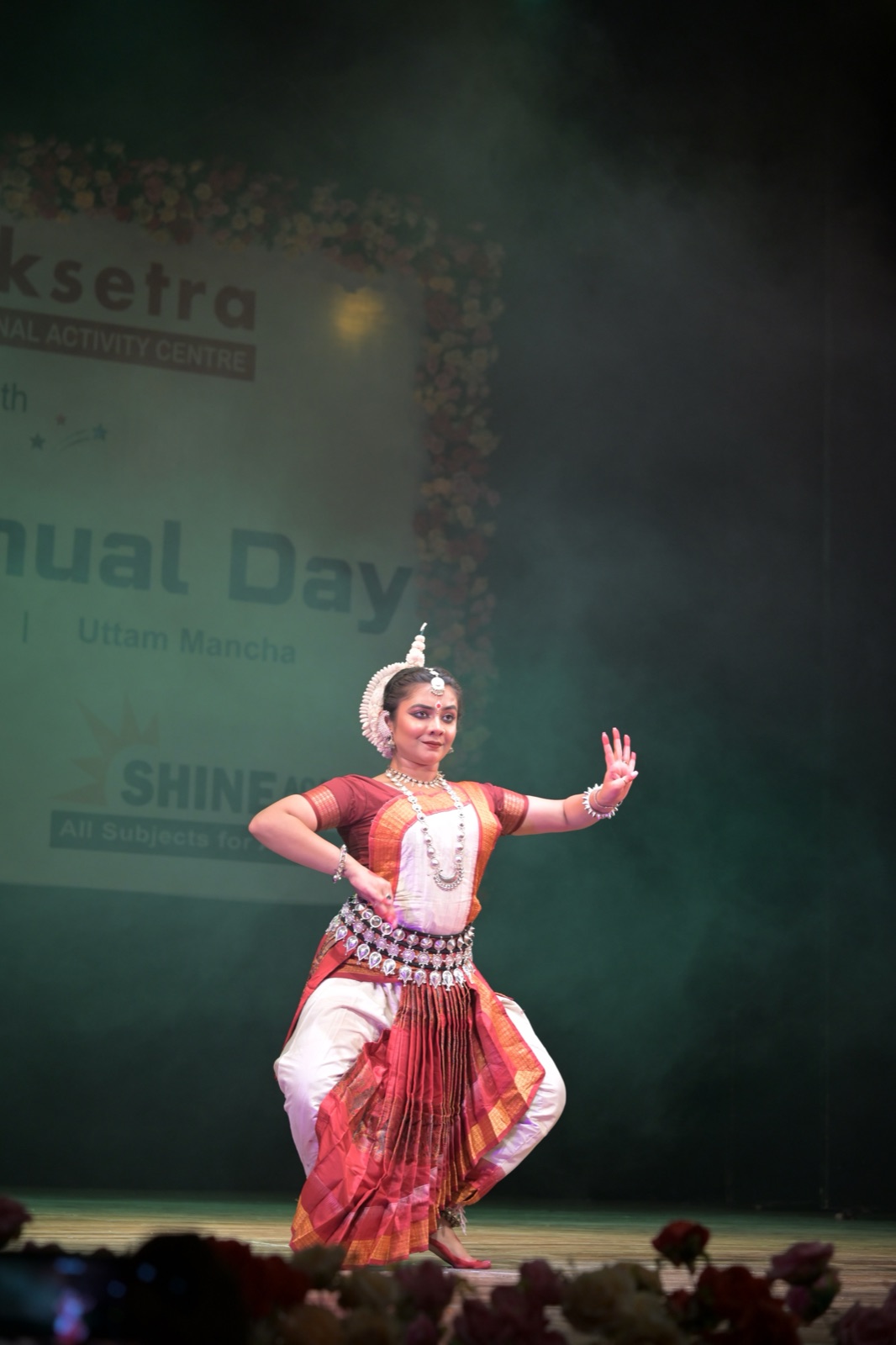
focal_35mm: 75
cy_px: 672
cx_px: 448
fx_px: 2801
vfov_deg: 27.0
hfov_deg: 18.2
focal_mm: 75
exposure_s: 1/250
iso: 1000
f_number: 4
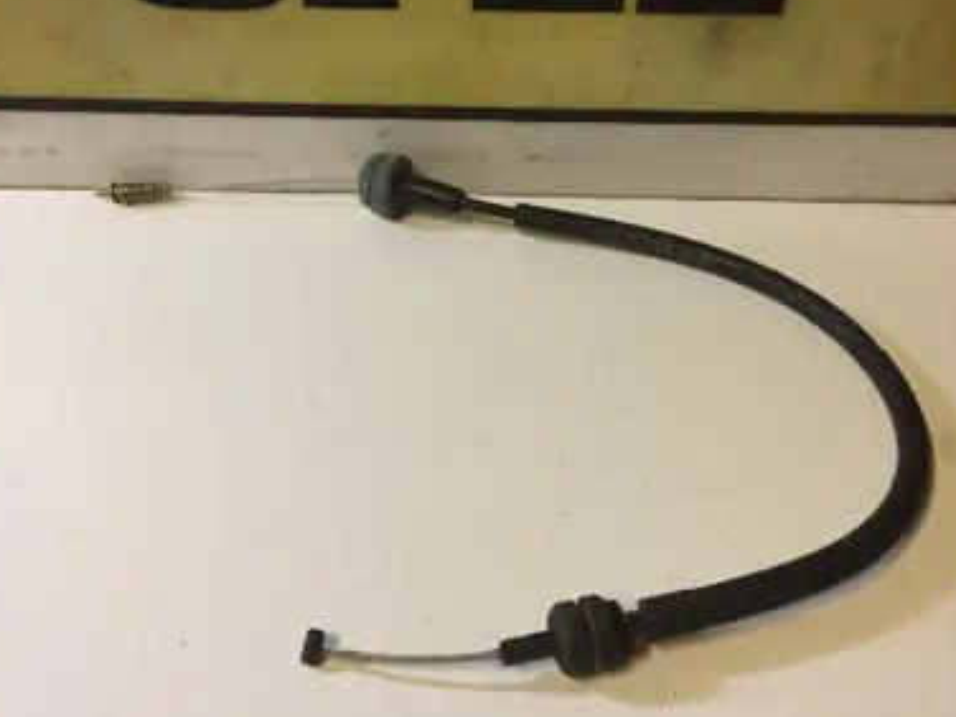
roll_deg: -4.0
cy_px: 275
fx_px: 1022
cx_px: 493
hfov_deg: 50.1
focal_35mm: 37
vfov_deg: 38.5
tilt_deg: -40.4
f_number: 2.2
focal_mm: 4.15
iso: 250
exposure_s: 1/33
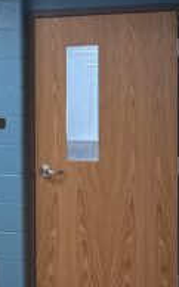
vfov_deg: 19.8
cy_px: 127
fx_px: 821
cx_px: -291
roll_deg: +1.1
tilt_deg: -1.0
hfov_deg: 10.3
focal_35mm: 105
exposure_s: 1/130
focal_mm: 6.76
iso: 200
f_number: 1.78
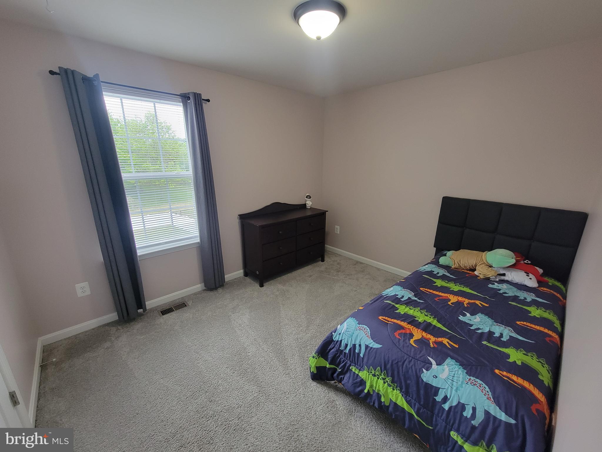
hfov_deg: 106.2
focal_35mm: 13
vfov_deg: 89.9
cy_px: 226
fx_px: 226
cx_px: 301
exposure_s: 1/60
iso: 250
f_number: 2.2
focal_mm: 2.2
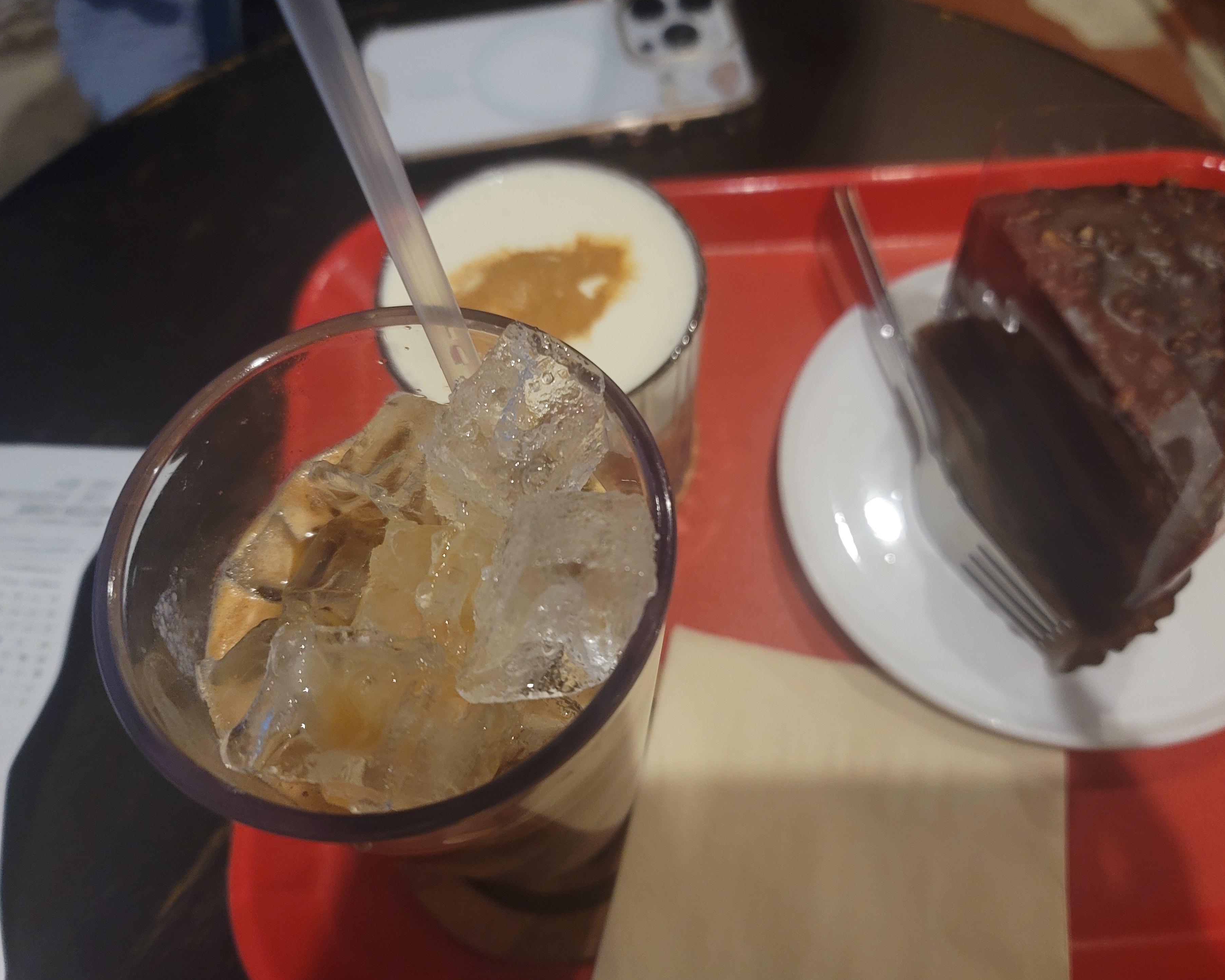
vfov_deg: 53.2
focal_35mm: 27
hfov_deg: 63.9
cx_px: 675
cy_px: 494
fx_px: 979
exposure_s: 1/40
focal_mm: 7
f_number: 1.8
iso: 640
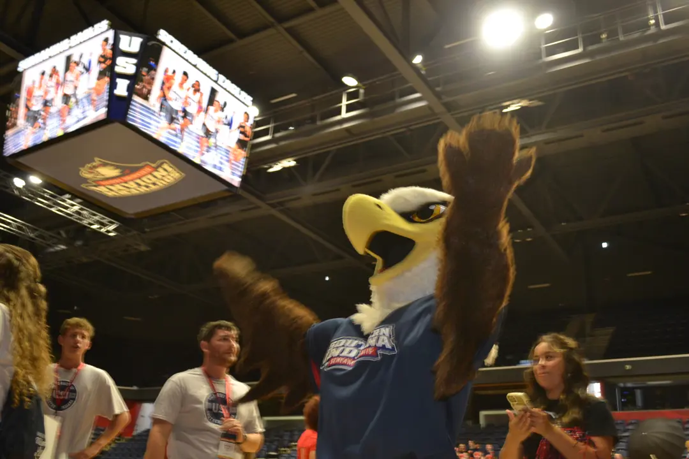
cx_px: 344
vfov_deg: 36.9
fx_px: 689
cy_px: 230
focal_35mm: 36
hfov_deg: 53.1
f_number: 4
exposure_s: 1/60
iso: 500
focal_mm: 24
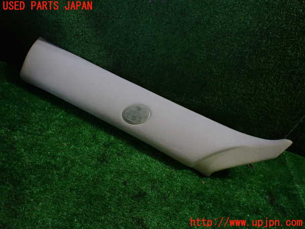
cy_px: 114
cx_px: 152
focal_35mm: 30
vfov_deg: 46.8
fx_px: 264
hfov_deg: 60.0
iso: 400
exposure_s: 1/125
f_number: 2.3
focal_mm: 5.4
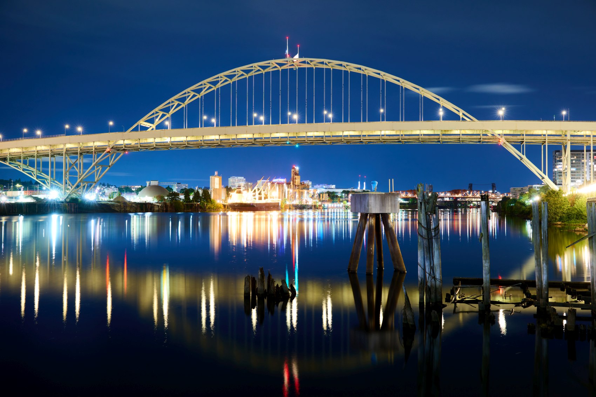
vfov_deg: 37.8
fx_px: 579
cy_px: 198
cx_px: 298
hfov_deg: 54.4
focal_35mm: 35
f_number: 5.6
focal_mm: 35
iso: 200
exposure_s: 30
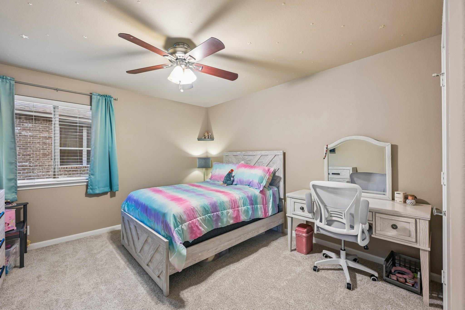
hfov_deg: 100.4
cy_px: 155
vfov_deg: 77.3
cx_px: 232
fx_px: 194
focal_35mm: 15
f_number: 6.7
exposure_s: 1/10
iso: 400
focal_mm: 15
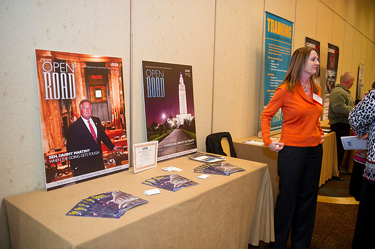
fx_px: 323
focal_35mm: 31
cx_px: 188
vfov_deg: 42.3
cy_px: 124
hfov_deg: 60.3
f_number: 2.8
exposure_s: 1/60
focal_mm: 31
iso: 1600
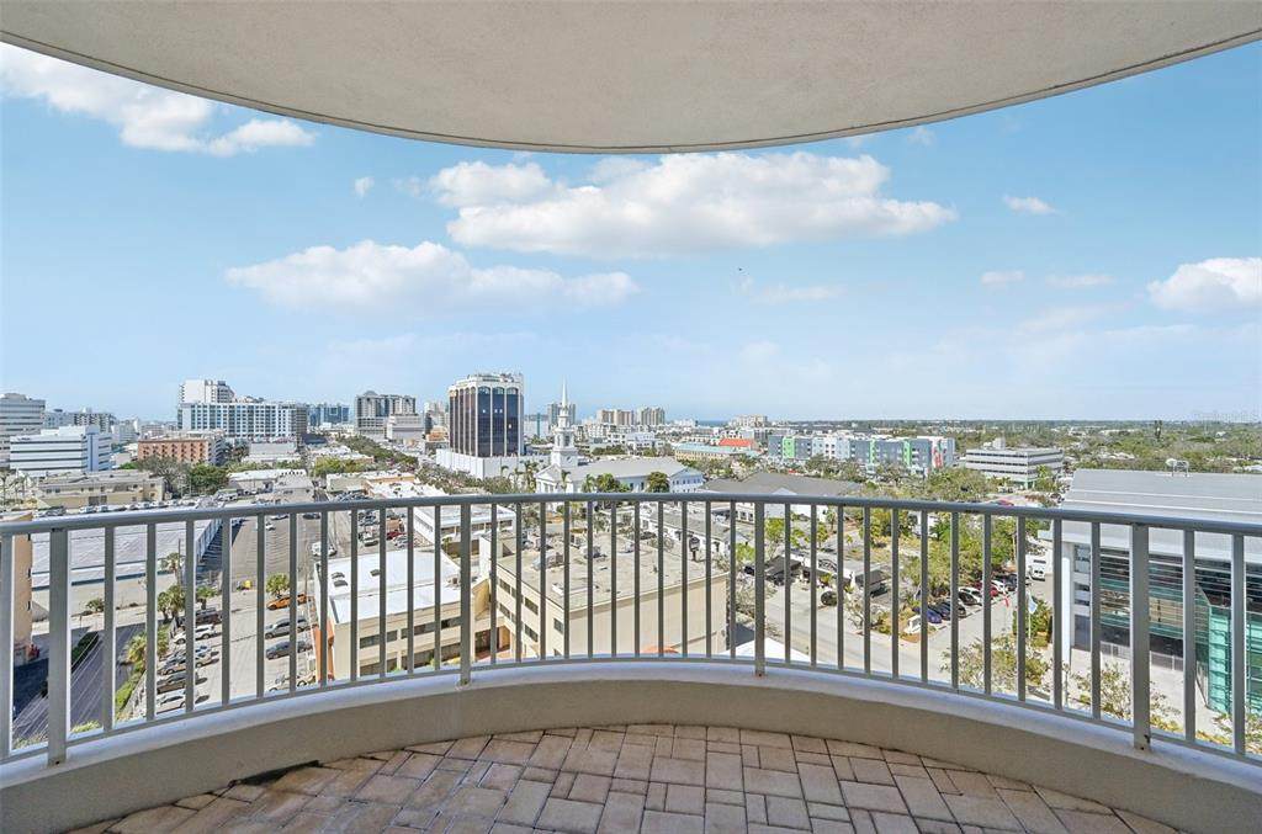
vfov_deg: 80.9
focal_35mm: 14
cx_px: 631
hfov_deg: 104.4
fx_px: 489
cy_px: 417
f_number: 8
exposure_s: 1/2500
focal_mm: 14
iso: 400
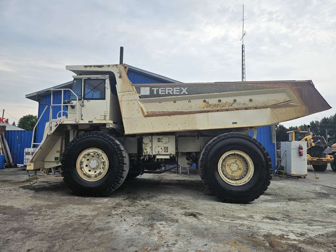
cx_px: 168
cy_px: 126
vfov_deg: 58.9
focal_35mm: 23
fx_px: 223
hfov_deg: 73.9
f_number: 1.8
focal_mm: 5.4
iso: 32
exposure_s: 1/2000
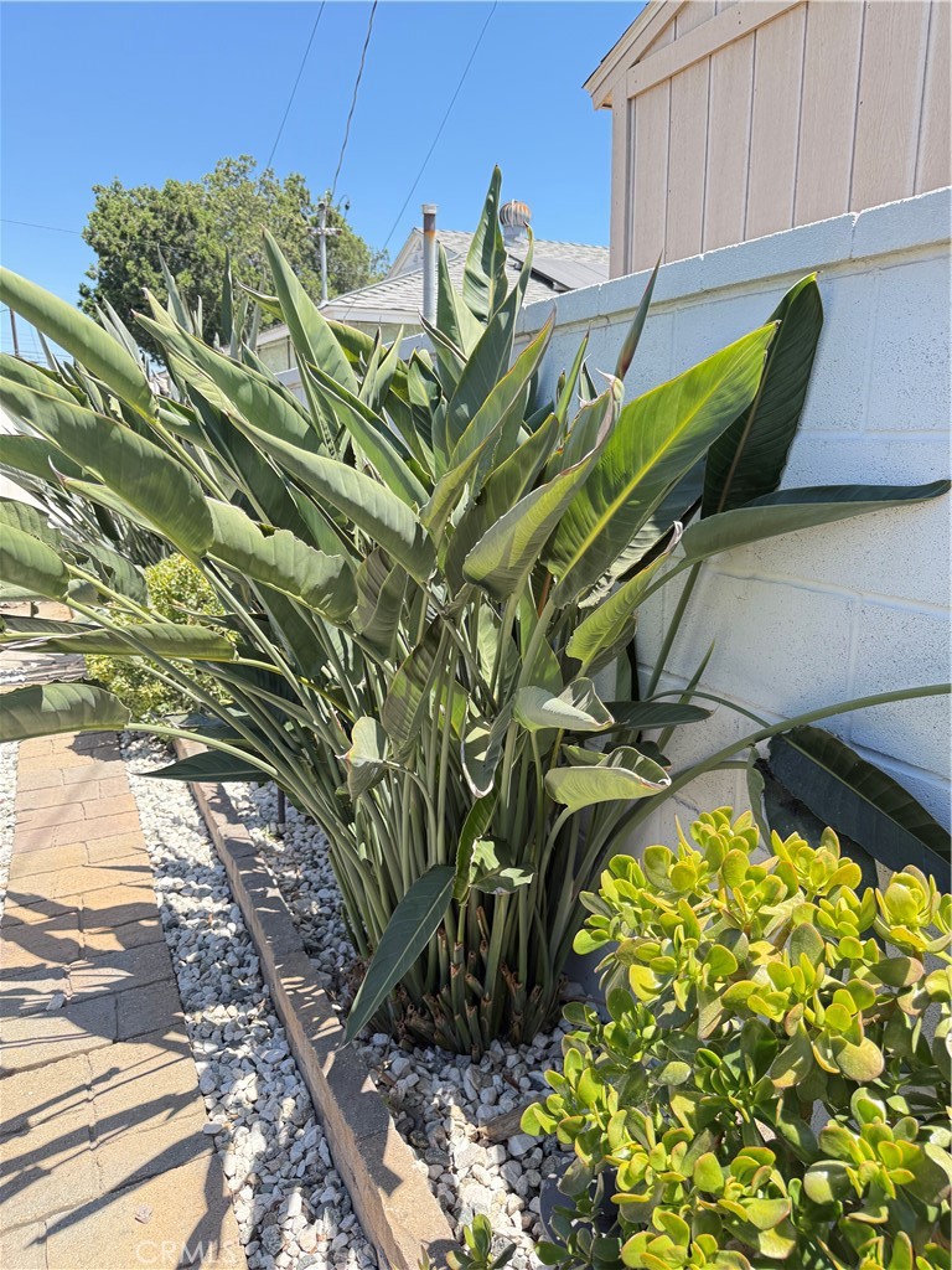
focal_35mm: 24
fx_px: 880
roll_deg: -1.2
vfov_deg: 71.6
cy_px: 635
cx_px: 476
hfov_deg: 56.8
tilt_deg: -13.2
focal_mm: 6.76
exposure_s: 1/742
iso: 100
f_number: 1.78
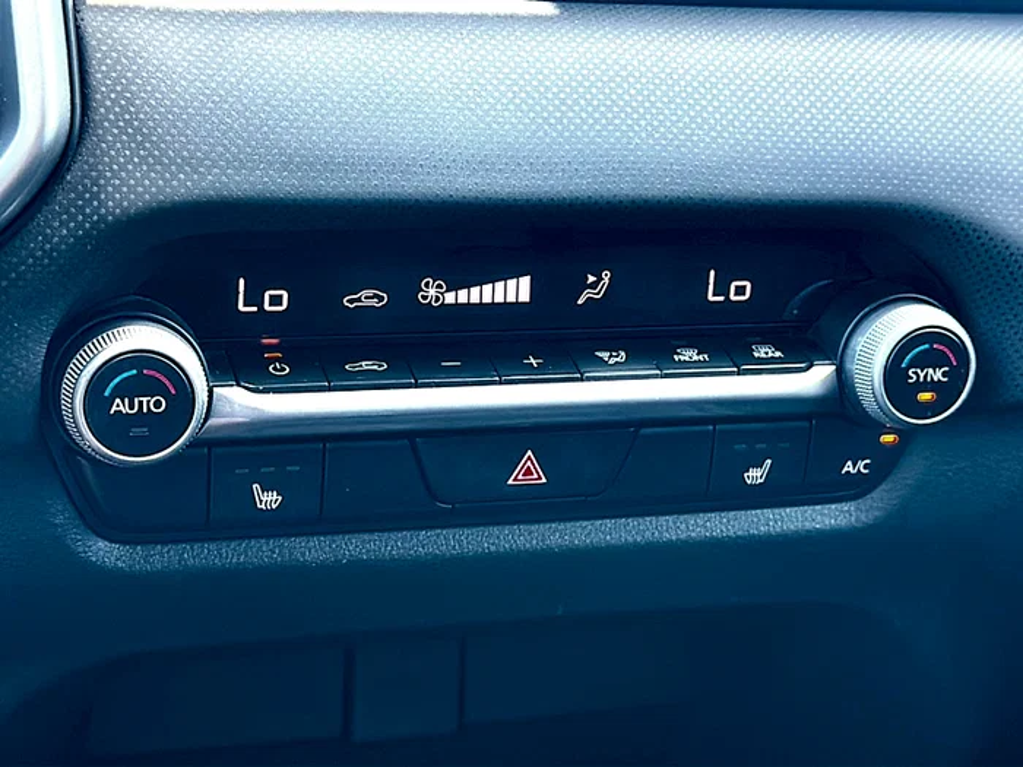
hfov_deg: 37.5
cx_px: 512
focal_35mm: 51
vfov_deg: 28.6
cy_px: 384
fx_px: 1507
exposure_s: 1/80
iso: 125
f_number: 1.78
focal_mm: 6.86
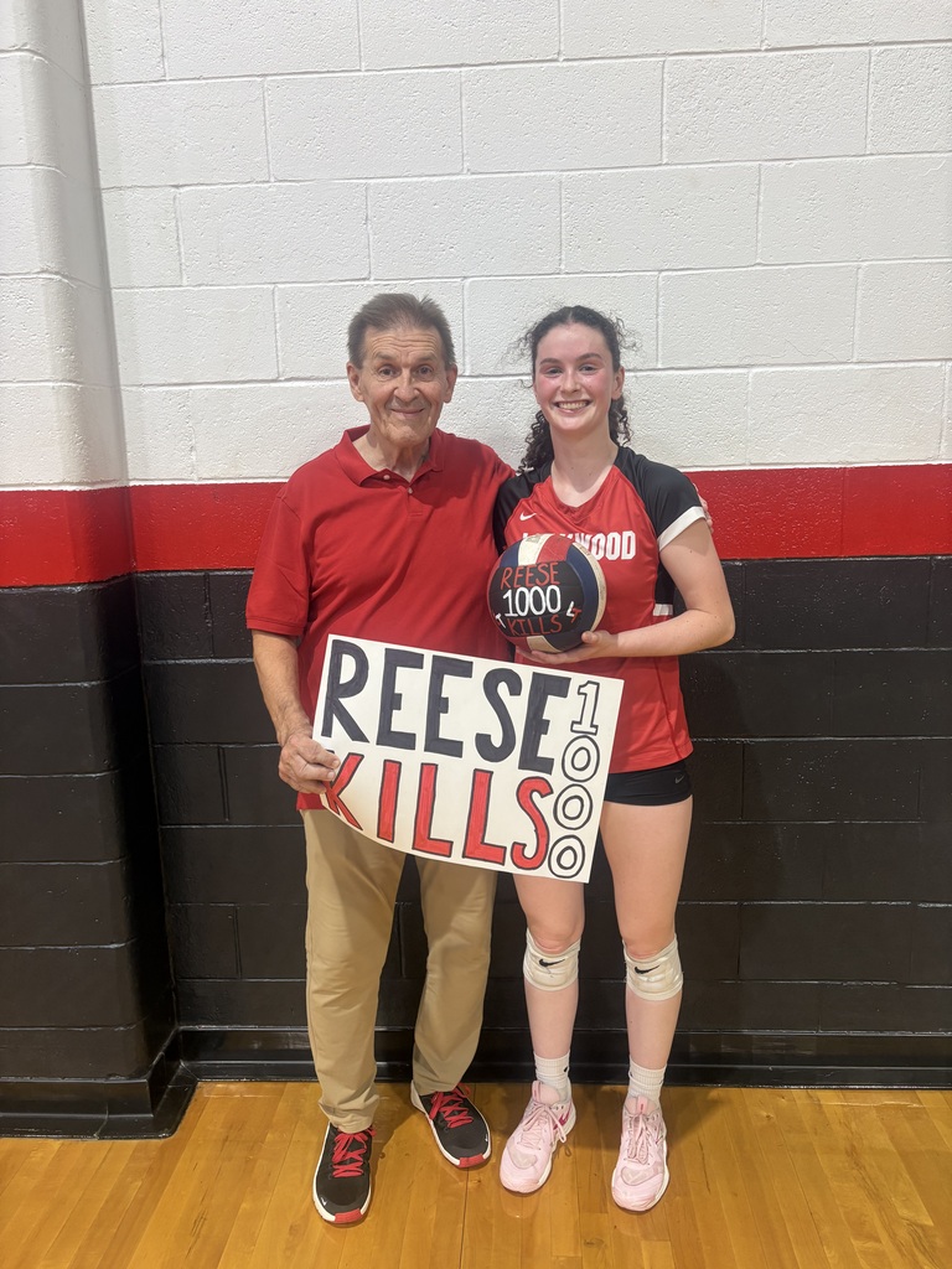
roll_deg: +2.5
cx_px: 476
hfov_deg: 53.1
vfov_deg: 67.3
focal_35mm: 26
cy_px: 634
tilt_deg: -10.9
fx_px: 953
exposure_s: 1/60
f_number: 1.6
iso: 125
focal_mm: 5.96
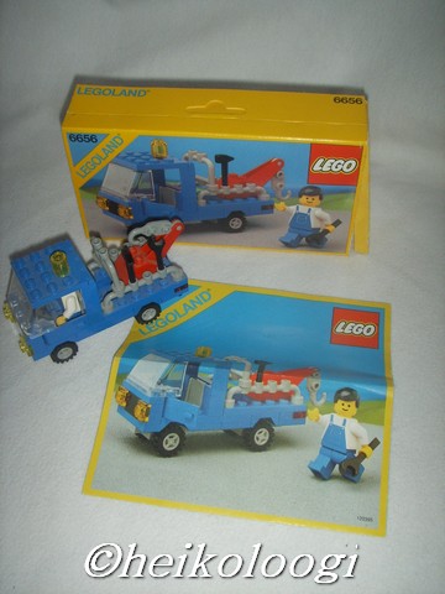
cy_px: 297
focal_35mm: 39
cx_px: 222
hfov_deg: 36.8
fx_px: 668
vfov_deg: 47.9
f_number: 3.5
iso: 100
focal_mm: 6.6
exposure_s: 1/45
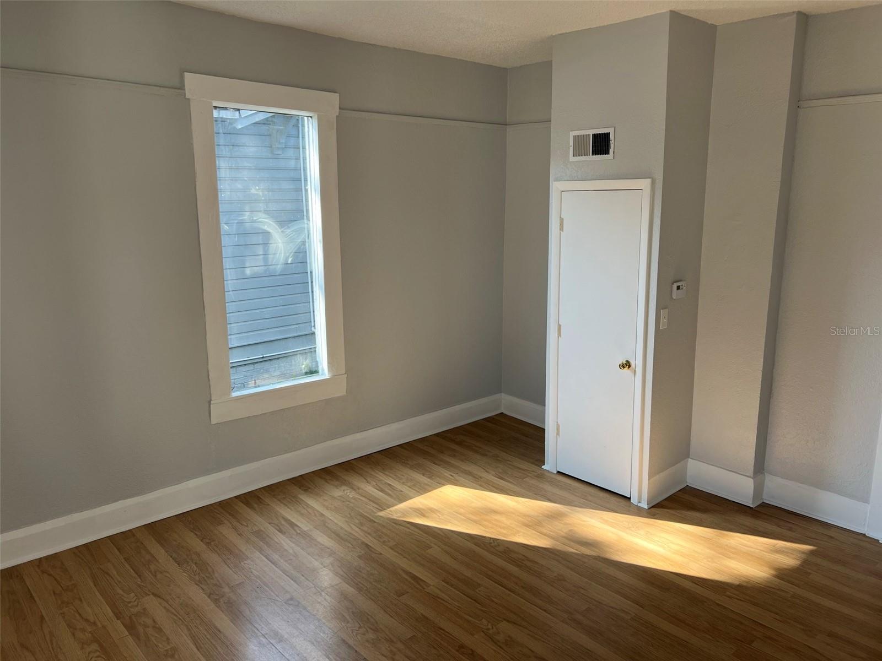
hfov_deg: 67.3
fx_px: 662
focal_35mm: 26
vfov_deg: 53.1
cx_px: 441
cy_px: 330
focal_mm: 5.7
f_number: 1.5
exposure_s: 1/212
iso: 40
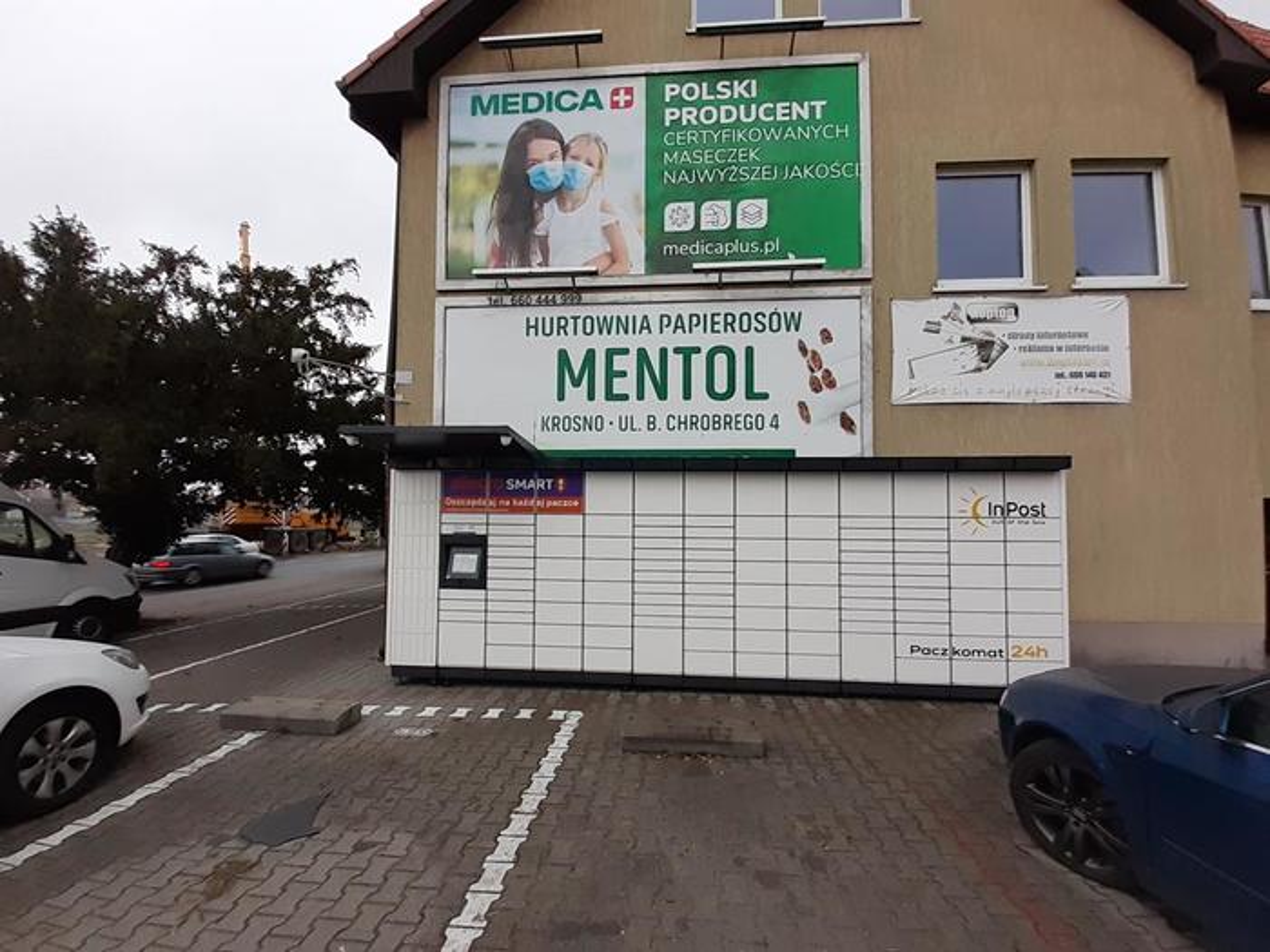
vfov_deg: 89.9
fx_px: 477
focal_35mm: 13
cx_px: 635
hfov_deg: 106.2
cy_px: 476
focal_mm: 1.13
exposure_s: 1/50
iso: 40
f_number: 2.2
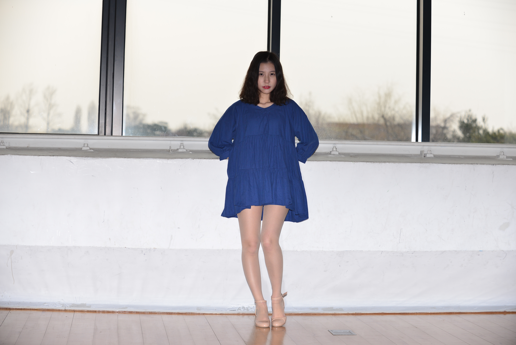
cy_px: 172
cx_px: 258
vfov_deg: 17.1
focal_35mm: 80
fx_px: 1147
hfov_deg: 25.4
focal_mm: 80
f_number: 5
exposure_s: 1/200
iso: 320
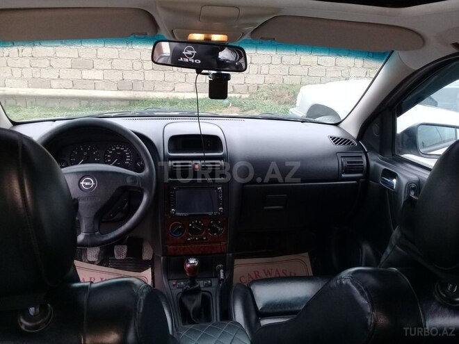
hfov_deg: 58.4
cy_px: 172
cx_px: 230
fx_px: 411
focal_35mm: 31
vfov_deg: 45.4
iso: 80
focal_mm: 3.3
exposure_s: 1/50
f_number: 2.2
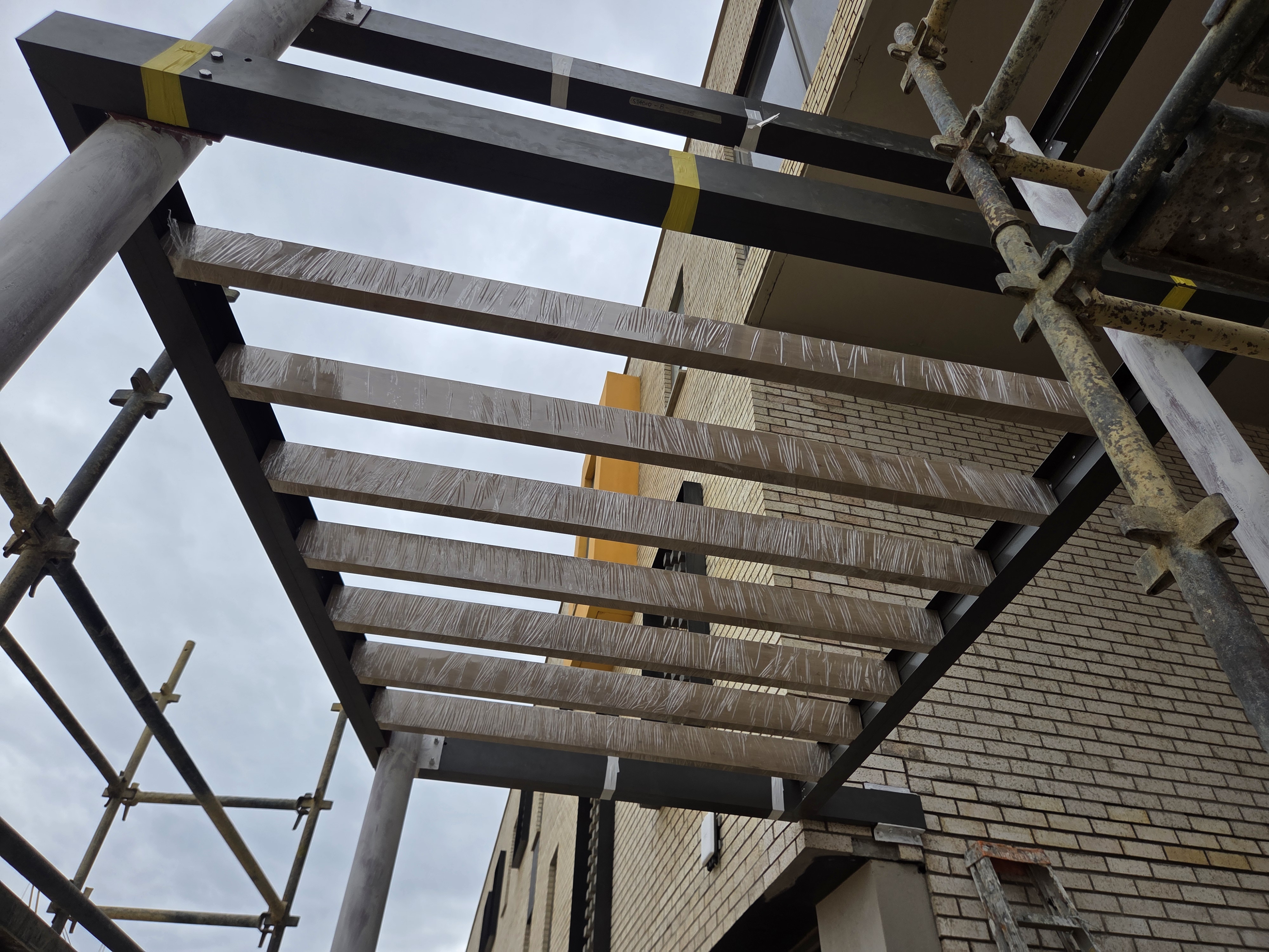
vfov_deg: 58.9
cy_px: 476
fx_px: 843
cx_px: 634
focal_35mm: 23
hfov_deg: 73.9
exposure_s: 1/3493
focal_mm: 5.4
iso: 80
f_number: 1.8
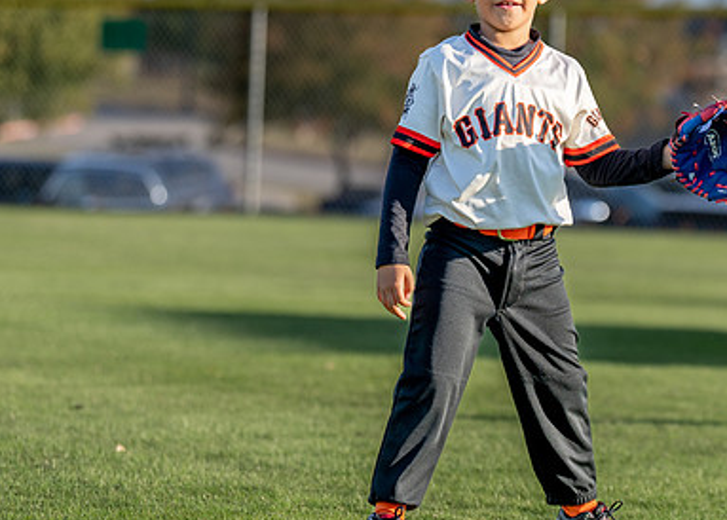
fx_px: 5660
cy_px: 203
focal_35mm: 274
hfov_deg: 7.3
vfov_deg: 5.3
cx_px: 552
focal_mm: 118
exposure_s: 1/1250
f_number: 2.8
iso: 100
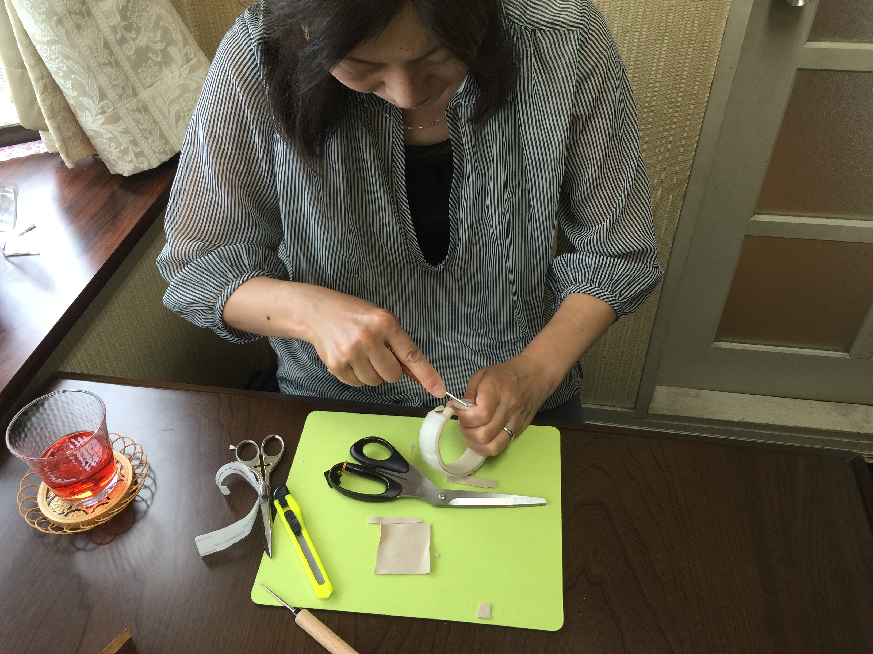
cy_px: 327
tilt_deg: -41.2
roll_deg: +0.6
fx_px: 731
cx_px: 436
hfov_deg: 61.7
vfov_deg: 48.2
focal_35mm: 29
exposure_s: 1/33
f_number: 2.2
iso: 32
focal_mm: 4.15
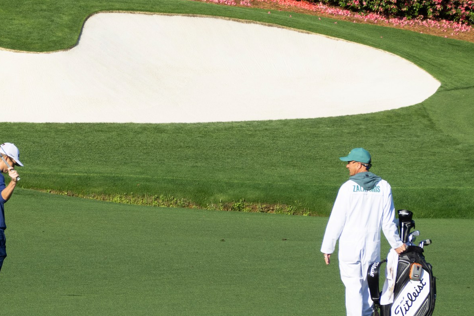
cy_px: 176
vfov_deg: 4.1
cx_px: 129
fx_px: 4451
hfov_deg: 6.1
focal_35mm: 338
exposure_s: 1/500
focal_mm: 72
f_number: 5.6
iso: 100
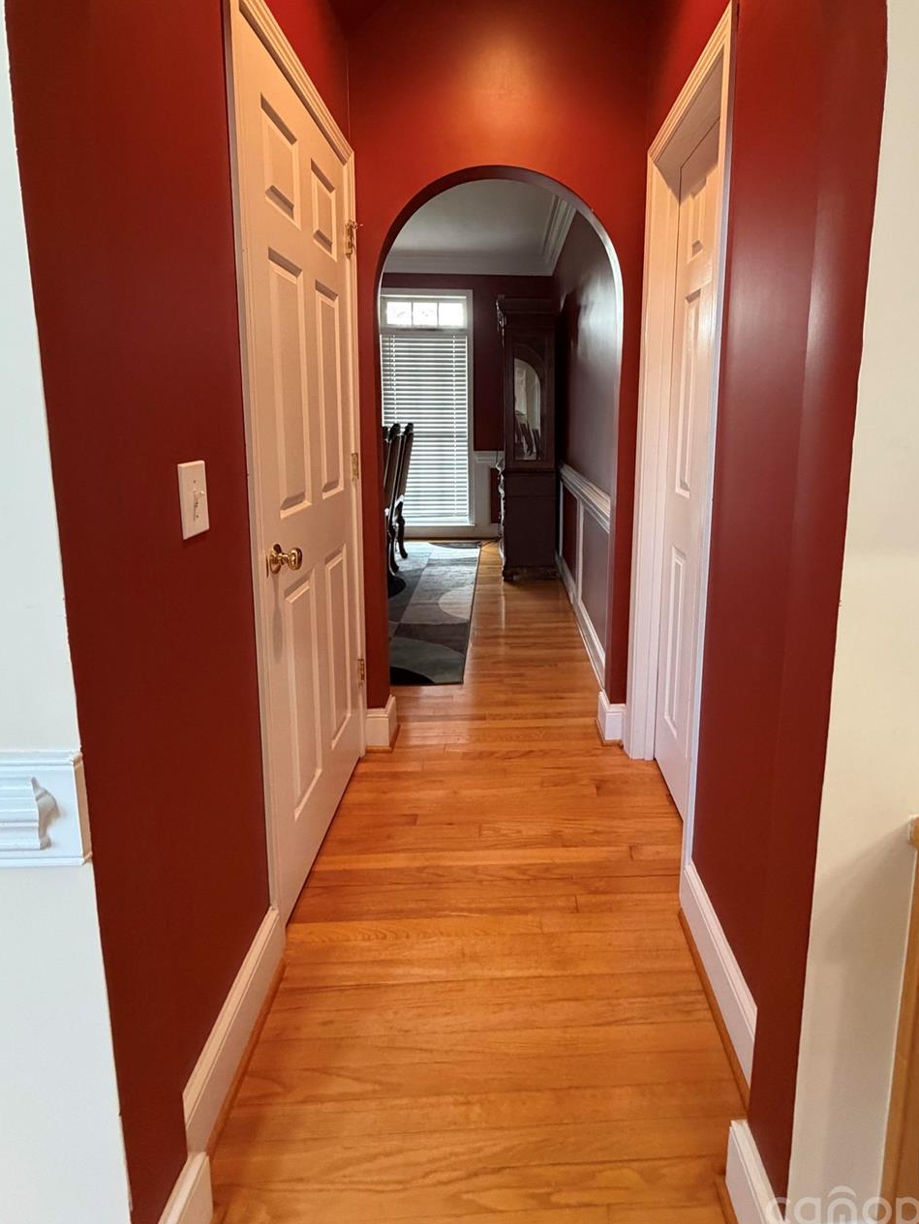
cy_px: 510
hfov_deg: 74.2
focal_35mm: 17
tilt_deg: -9.1
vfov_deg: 90.2
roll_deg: -1.3
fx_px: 602
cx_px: 536
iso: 500
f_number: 2.2
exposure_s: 1/60
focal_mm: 2.22
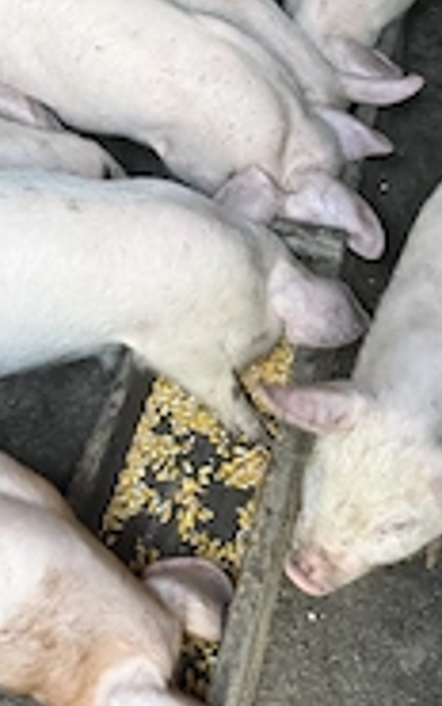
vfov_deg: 36.0
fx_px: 1058
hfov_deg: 23.3
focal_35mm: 55
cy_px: 176
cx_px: 103
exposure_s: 1/60
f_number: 1.78
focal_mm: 6.76
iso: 500
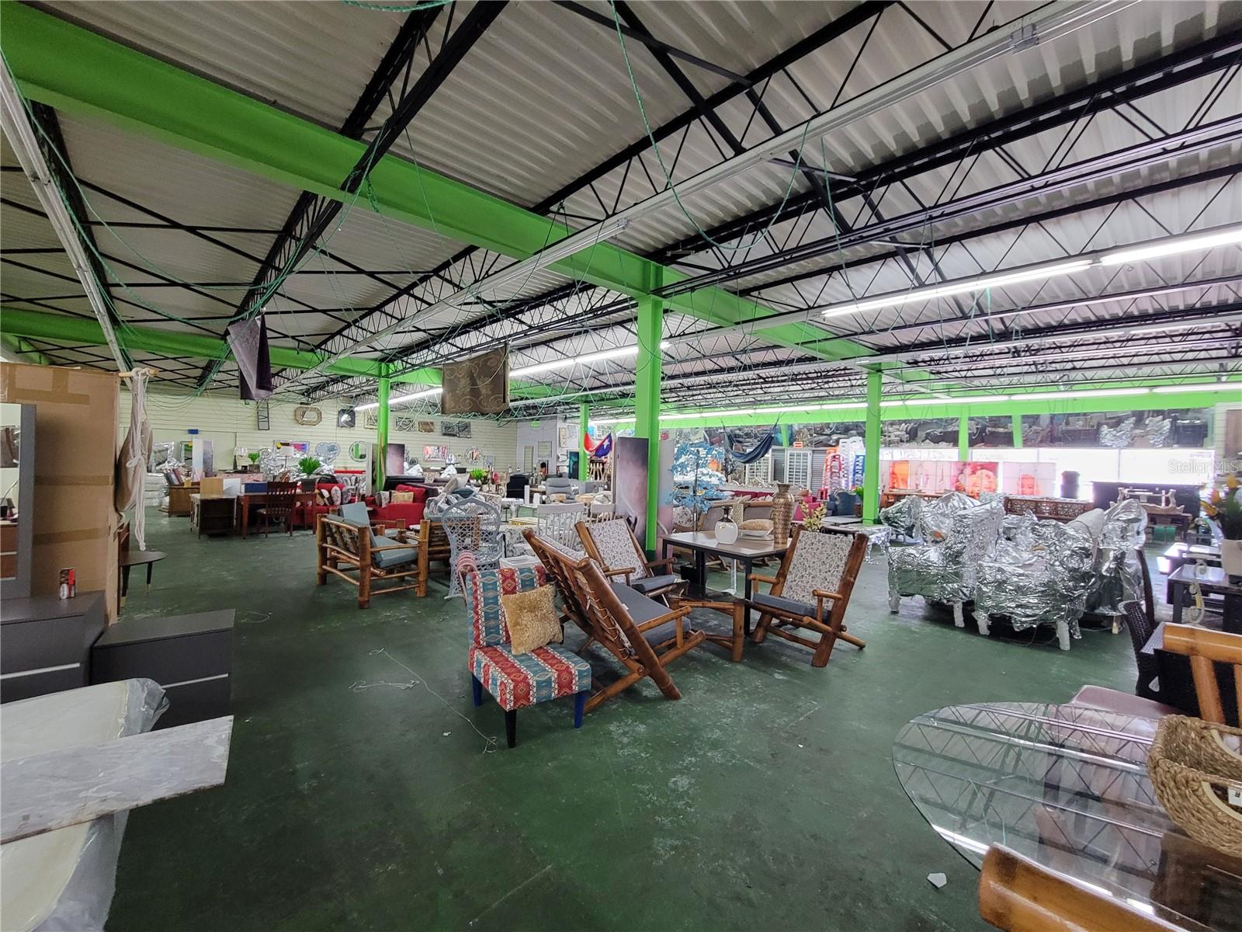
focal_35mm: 13
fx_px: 466
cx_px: 621
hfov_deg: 106.2
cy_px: 466
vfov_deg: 89.9
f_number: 2.2
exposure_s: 1/60
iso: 400
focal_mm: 2.2
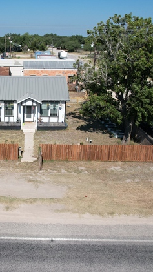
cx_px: 19
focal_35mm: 35
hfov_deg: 32.3
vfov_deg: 56.6
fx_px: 252
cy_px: 137
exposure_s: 1/2500
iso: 100
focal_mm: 8.38
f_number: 2.8
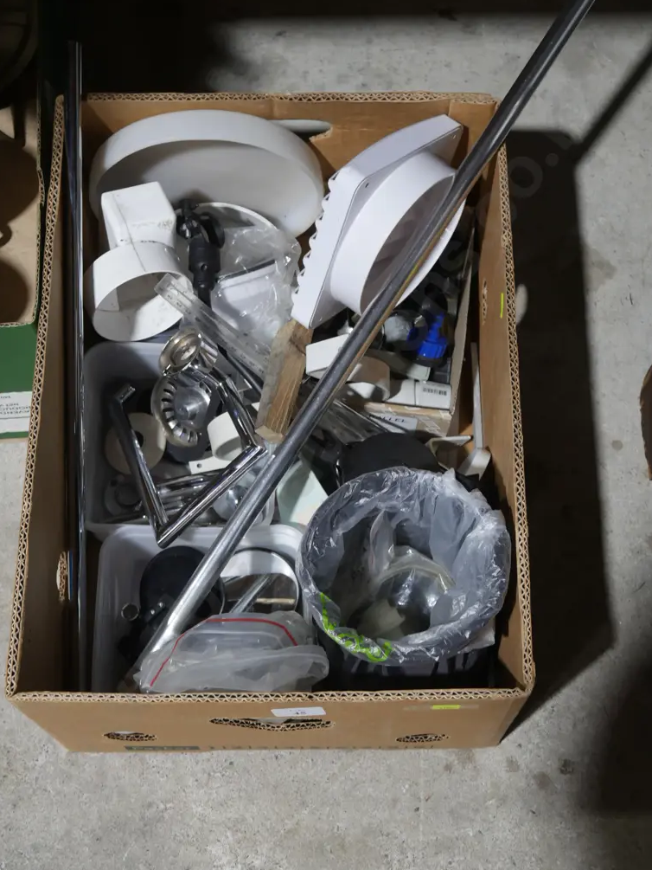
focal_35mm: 53
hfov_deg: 27.5
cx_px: 329
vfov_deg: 36.2
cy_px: 433
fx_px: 1331
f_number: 5.3
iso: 800
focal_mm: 26
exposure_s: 1/60
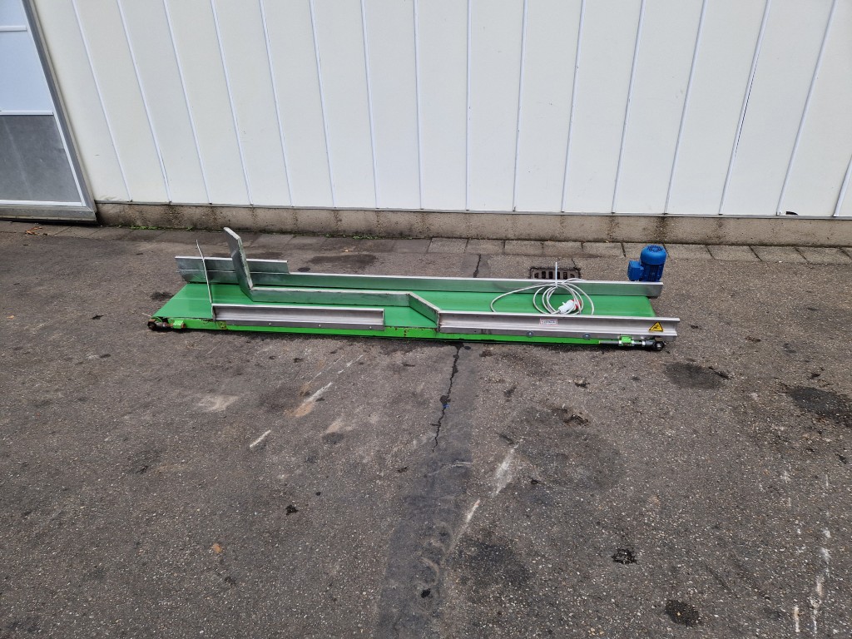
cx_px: 426
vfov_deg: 58.9
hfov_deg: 73.9
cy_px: 320
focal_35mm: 23
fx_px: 566
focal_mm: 5.4
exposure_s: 1/1156
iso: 50
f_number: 1.8
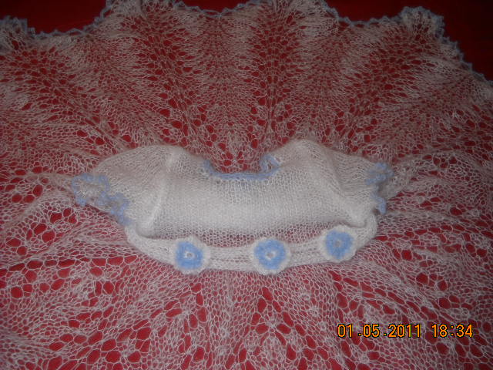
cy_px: 185
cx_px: 246
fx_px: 584
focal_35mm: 41
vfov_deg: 35.1
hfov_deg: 45.8
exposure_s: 1/30
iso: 64
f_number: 3.1
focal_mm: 6.72
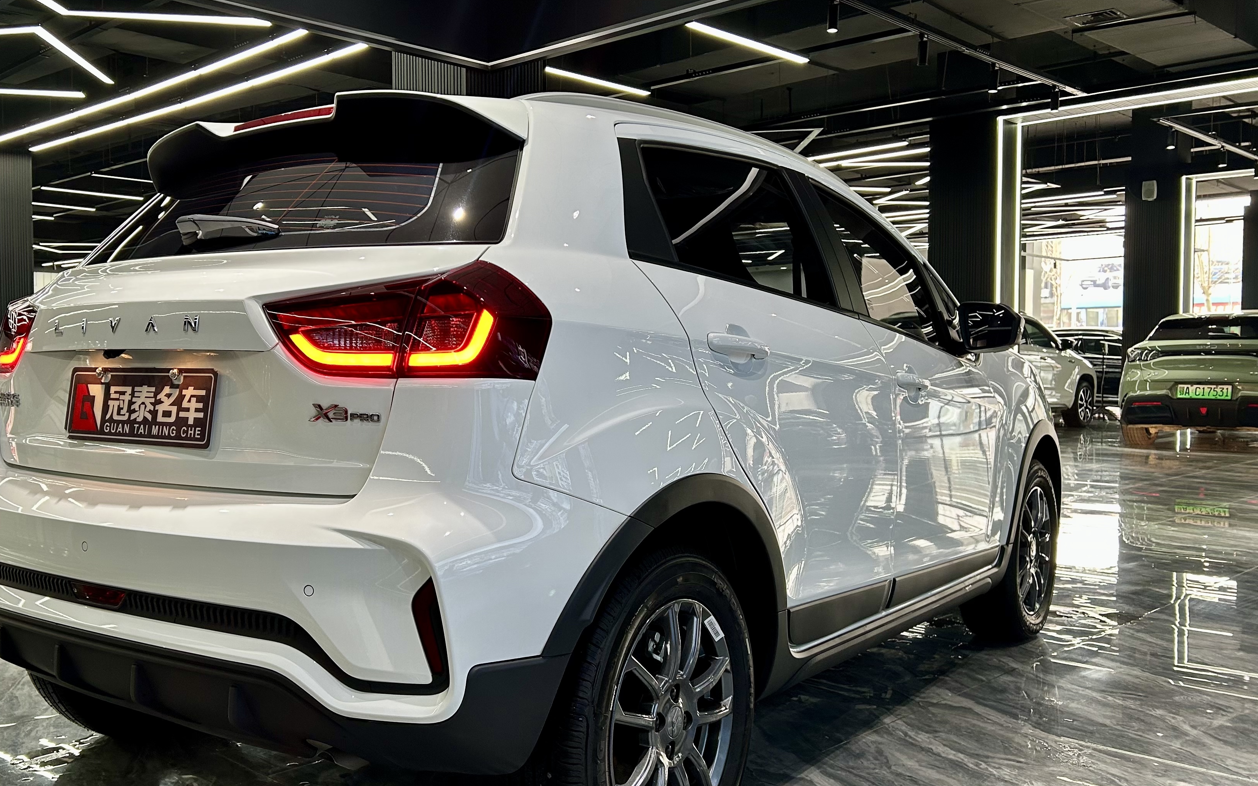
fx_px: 1166
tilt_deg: -2.7
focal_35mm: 34
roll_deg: +0.6
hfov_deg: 56.3
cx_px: 507
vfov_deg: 37.3
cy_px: 410
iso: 80
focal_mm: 5.7
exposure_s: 1/100
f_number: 1.5
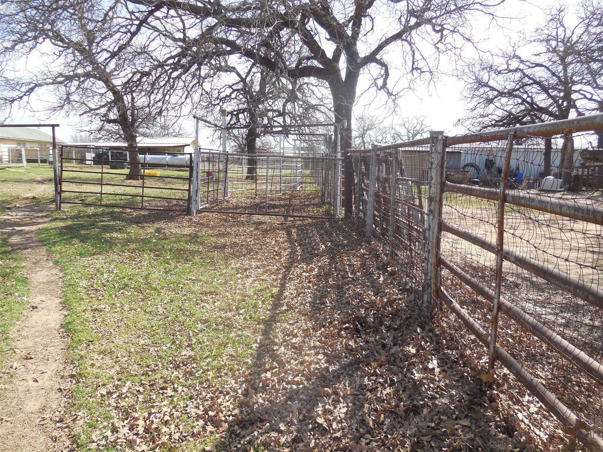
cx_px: 302
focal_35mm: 25
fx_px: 435
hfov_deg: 69.4
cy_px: 226
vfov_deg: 54.9
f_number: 3.1
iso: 125
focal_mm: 4.5
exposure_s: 1/640
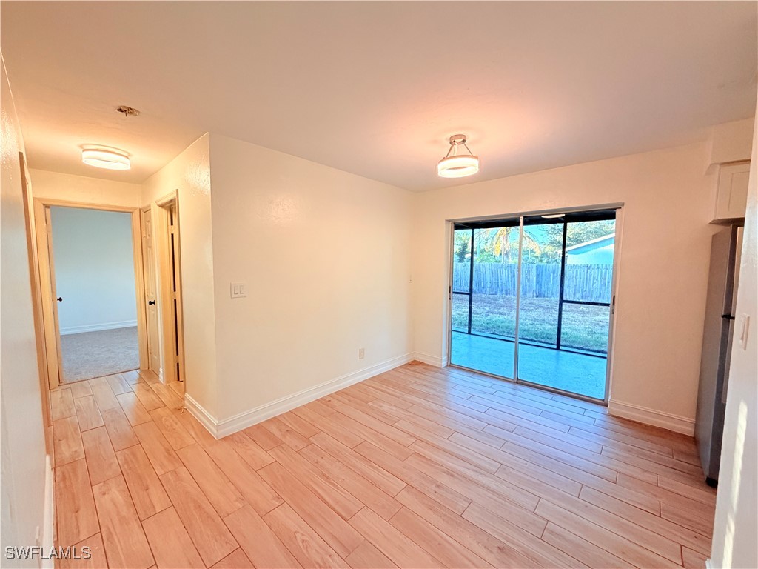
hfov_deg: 102.1
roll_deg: +0.5
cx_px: 379
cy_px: 284
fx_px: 307
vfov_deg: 85.7
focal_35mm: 14
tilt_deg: -6.2
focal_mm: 2.22
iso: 320
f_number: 2.2
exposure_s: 1/120
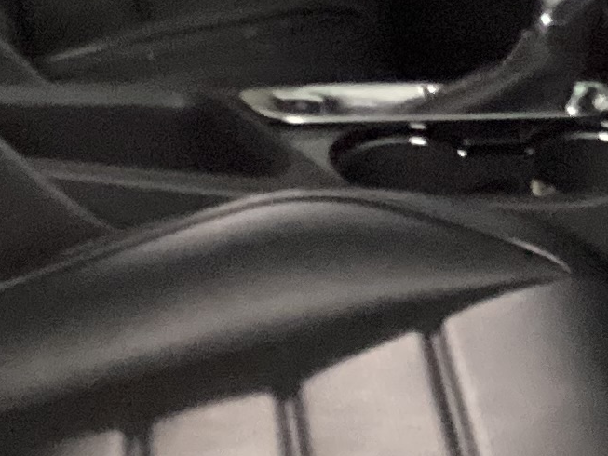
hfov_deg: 12.7
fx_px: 2723
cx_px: 392
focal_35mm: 155
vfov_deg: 9.5
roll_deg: -1.0
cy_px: 42
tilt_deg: -25.2
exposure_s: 1/25
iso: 640
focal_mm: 3.3
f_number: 2.4
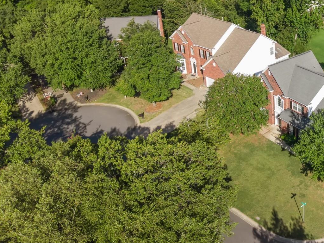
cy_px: 70
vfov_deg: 29.9
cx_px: 315
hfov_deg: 36.2
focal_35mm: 48
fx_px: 449
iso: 200
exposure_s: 1/125
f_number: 1.8
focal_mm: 8.67
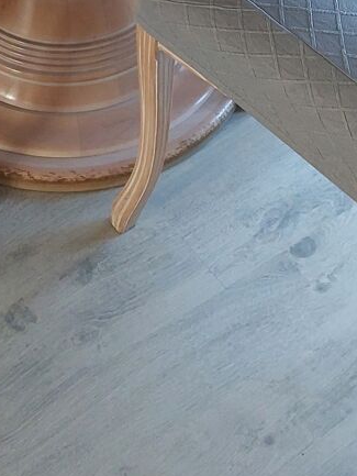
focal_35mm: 77
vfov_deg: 22.5
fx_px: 1058
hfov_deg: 19.0
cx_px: 99
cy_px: -149
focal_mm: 5.23
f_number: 1.8
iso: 250
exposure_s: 1/100
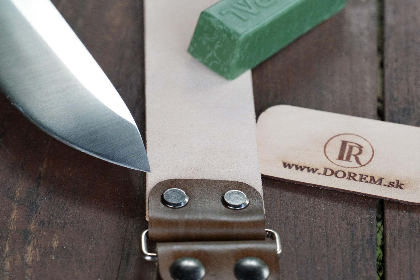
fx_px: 817
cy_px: 140
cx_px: 210
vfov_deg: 19.5
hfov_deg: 28.8
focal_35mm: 70
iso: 1250
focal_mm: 70
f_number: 5.6
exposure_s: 1/400
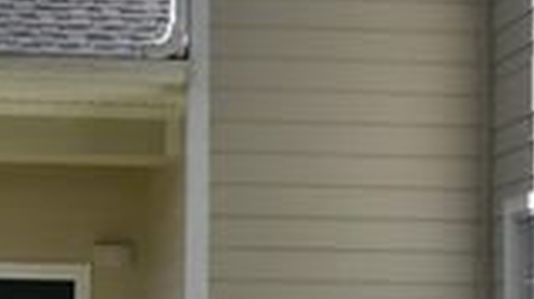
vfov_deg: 14.9
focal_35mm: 79
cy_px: 311
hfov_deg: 25.5
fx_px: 1117
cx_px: -7
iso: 200
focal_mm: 16
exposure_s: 1/320
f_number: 9
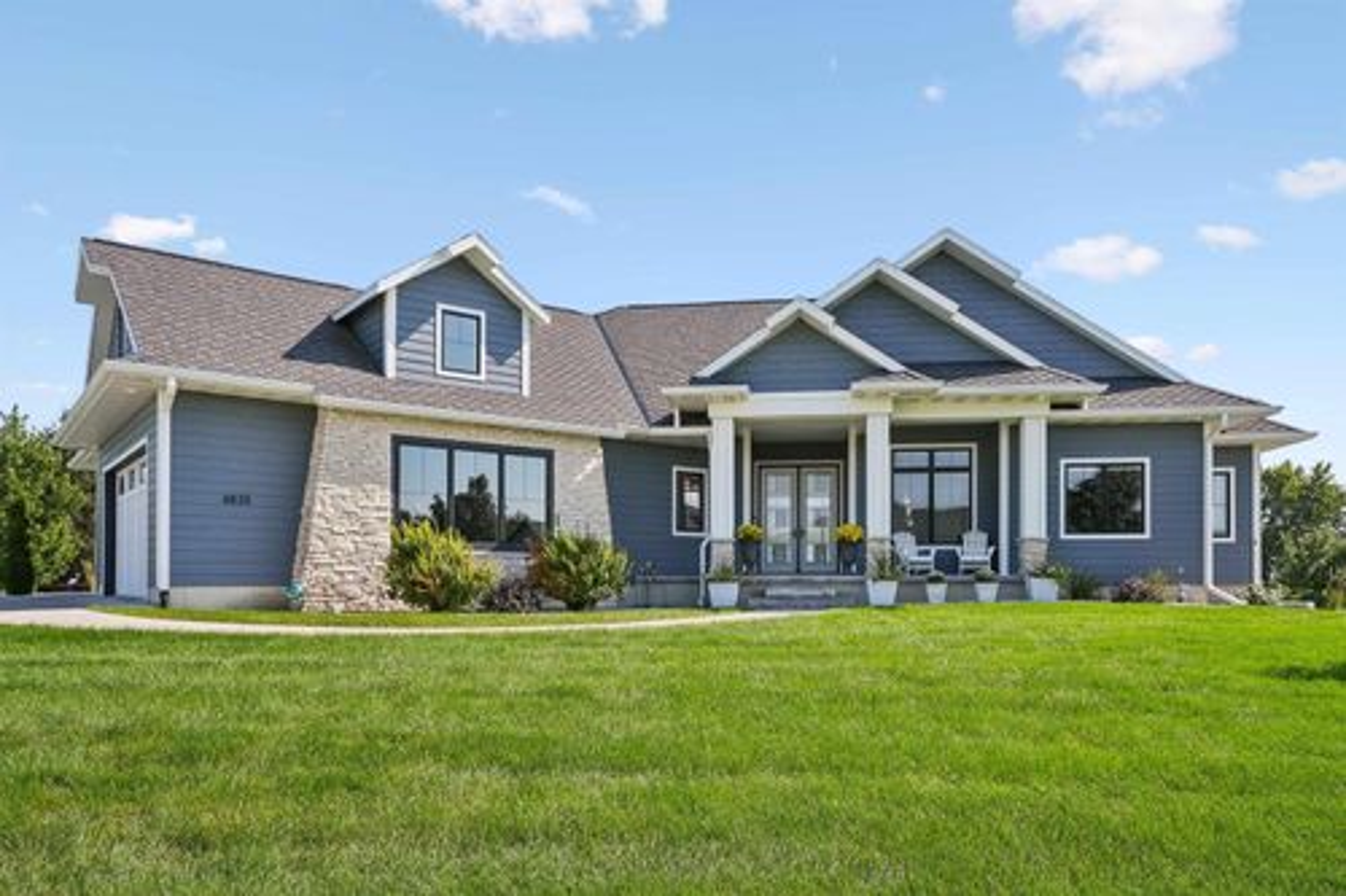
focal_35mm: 24
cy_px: 448
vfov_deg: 53.1
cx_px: 673
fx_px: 897
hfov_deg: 73.8
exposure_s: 1/500
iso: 400
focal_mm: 24
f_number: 9
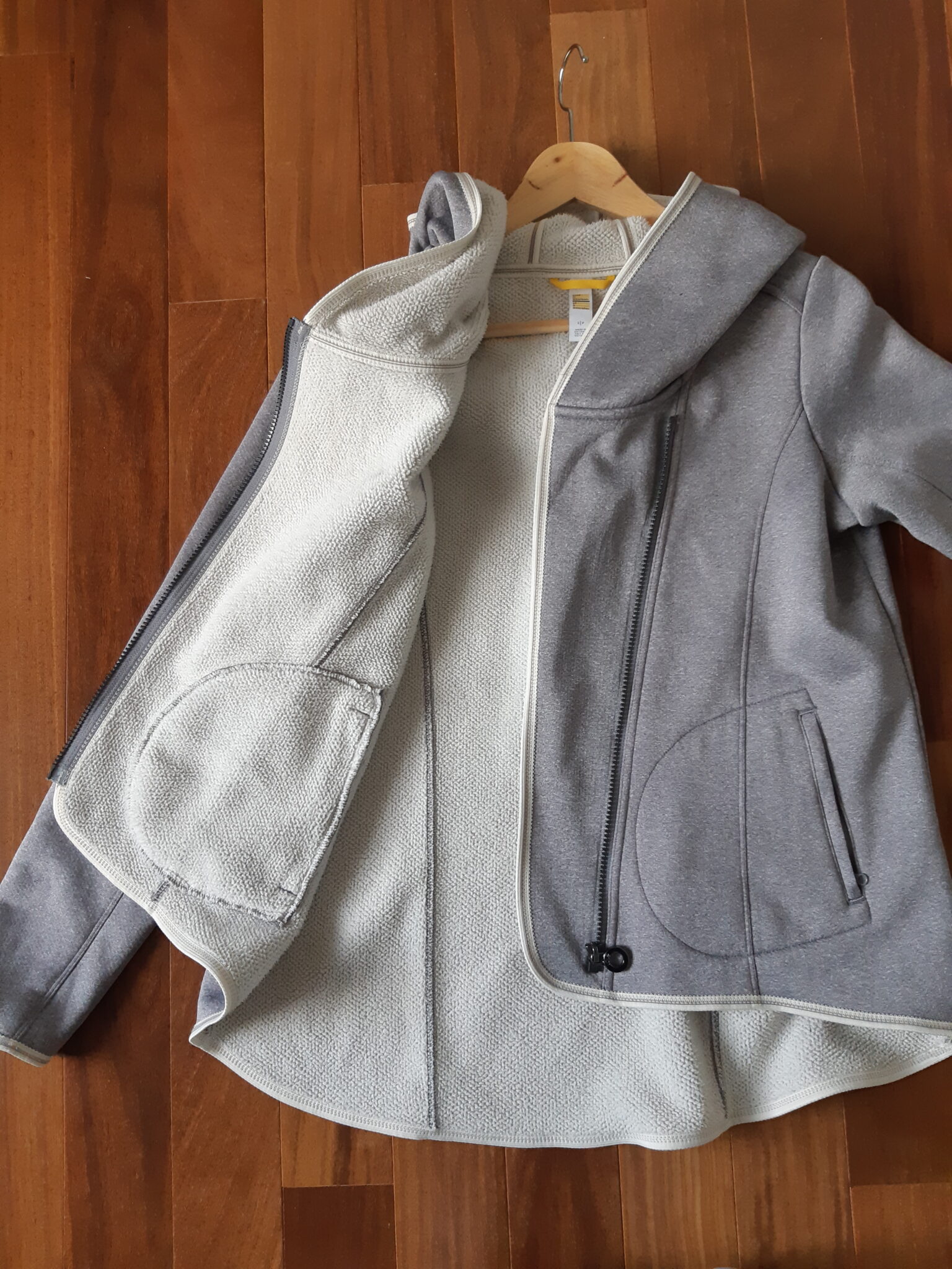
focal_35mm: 26
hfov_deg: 53.1
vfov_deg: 67.3
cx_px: 476
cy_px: 634
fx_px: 953
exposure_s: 1/50
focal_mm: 3.93
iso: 160
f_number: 1.7
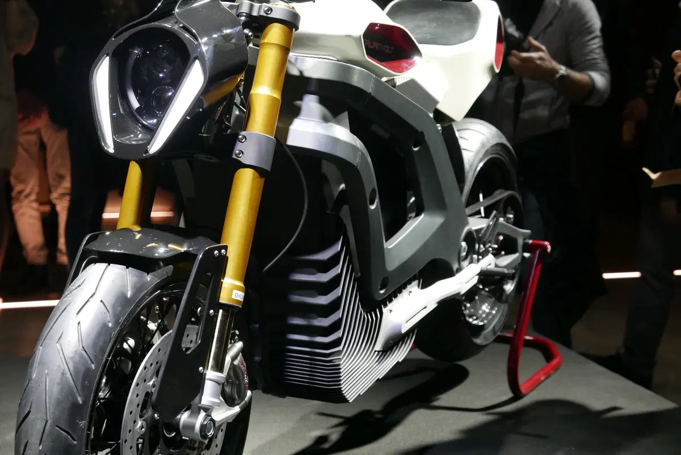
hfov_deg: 27.0
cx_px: 340
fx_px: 1420
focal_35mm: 75
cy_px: 228
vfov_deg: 18.2
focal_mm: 34
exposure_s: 1/125
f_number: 2.8
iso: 1600
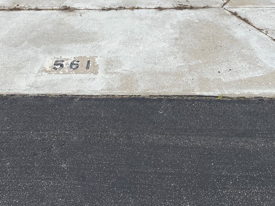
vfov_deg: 29.7
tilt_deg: -24.5
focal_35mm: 47
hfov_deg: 40.4
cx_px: 129
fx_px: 374
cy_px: 24
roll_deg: +2.2
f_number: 1.6
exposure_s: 1/121
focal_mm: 4.2
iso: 80
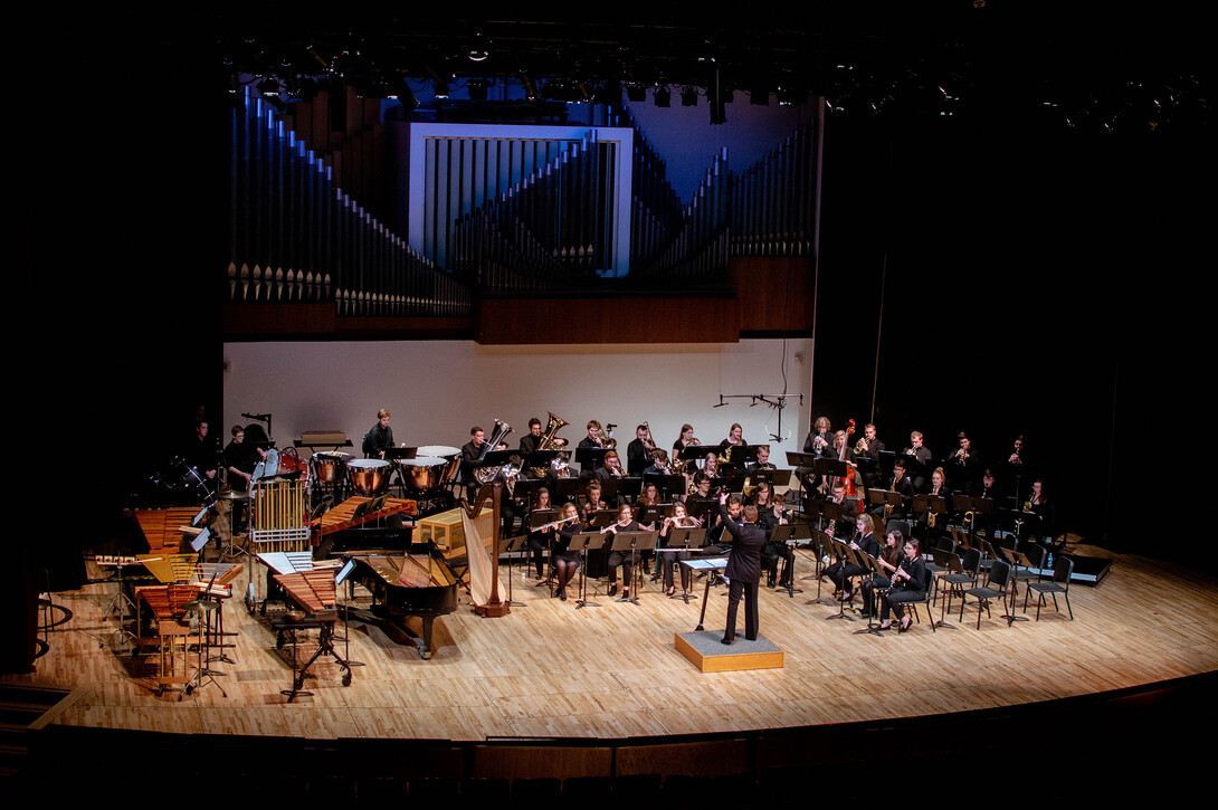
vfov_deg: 25.7
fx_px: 1775
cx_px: 609
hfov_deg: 37.9
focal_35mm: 52
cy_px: 405
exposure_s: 1/100
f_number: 5.6
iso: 800
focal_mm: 35
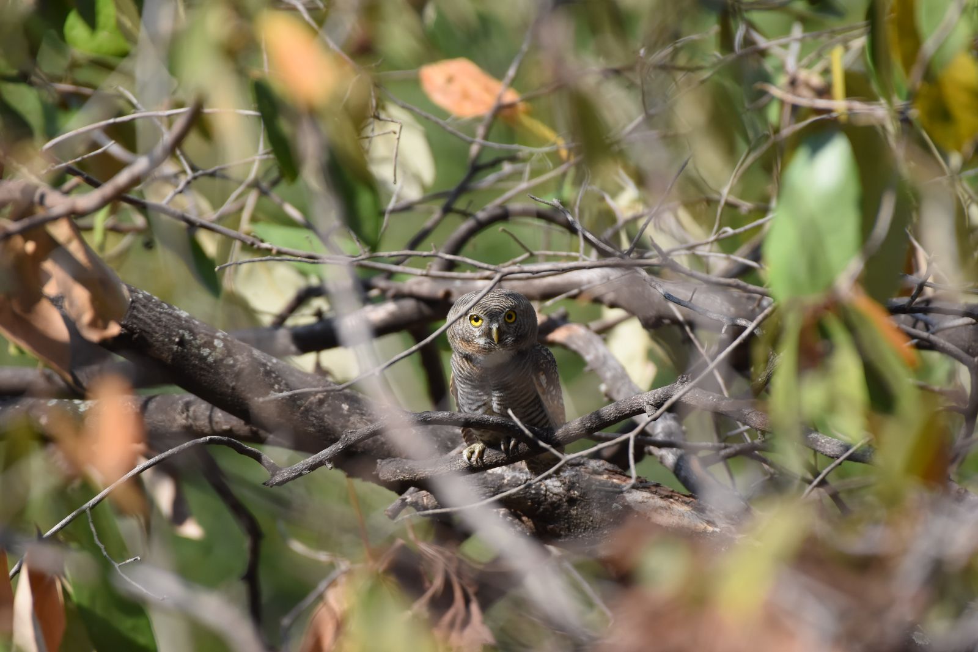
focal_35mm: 750
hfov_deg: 2.8
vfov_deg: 1.8
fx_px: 20369
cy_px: 326
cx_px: 489
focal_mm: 500
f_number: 5.6
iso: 800
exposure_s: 1/2000
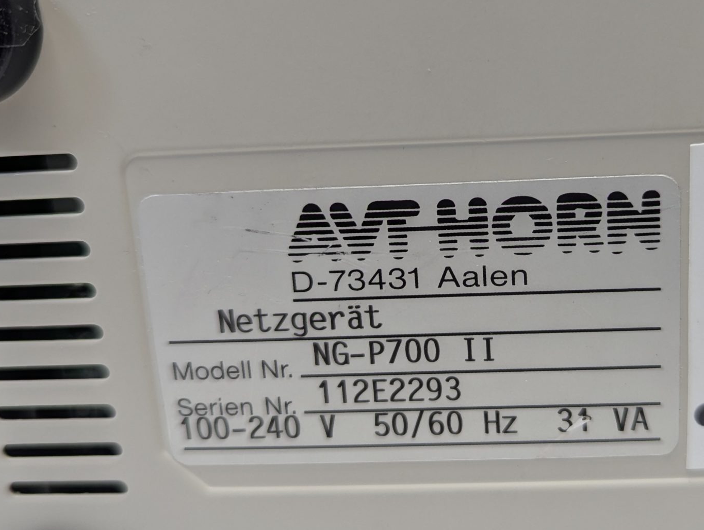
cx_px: 465
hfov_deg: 41.5
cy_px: 240
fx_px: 917
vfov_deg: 32.2
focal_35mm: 45
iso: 179
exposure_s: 1/100
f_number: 1.85
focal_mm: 6.81
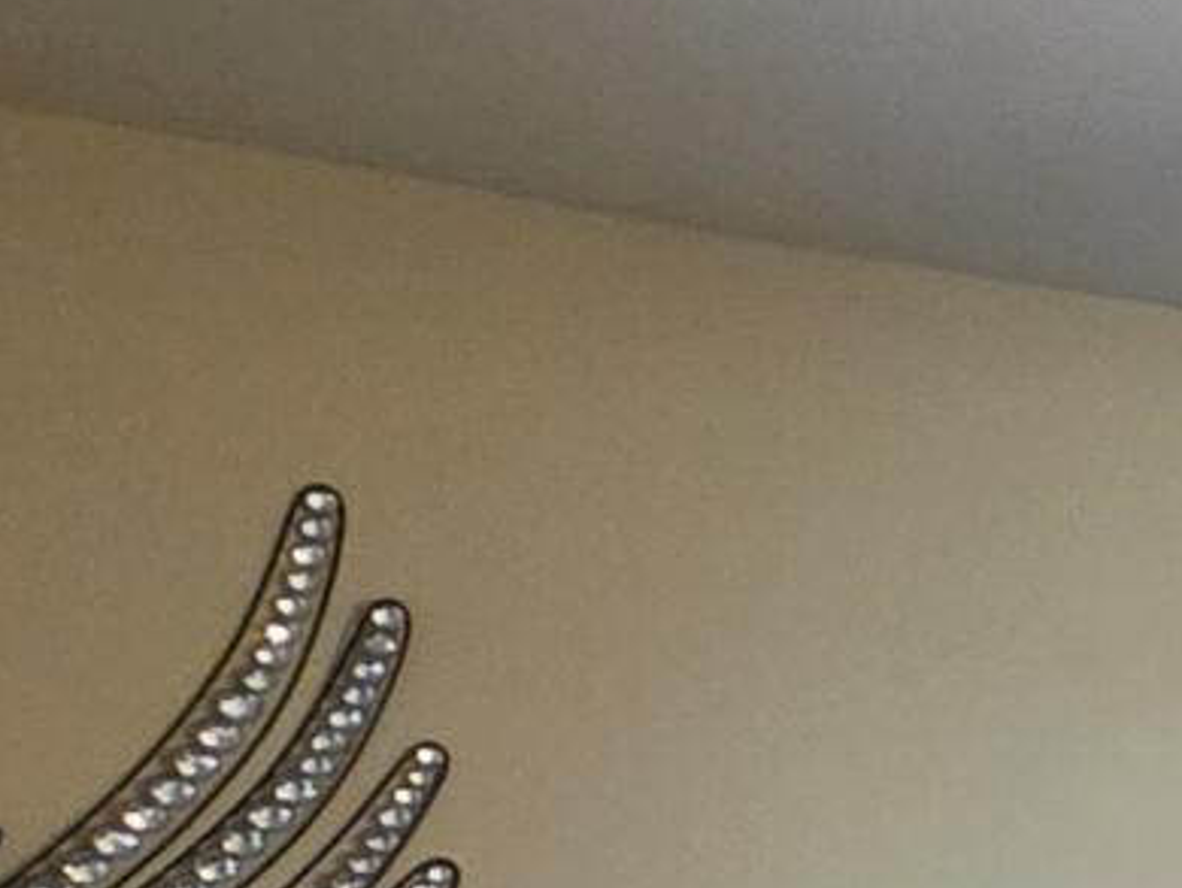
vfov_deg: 13.5
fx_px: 3417
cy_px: 1518
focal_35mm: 100
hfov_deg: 11.9
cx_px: 3404
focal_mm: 2.2
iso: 200
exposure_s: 1/60
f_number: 1.9
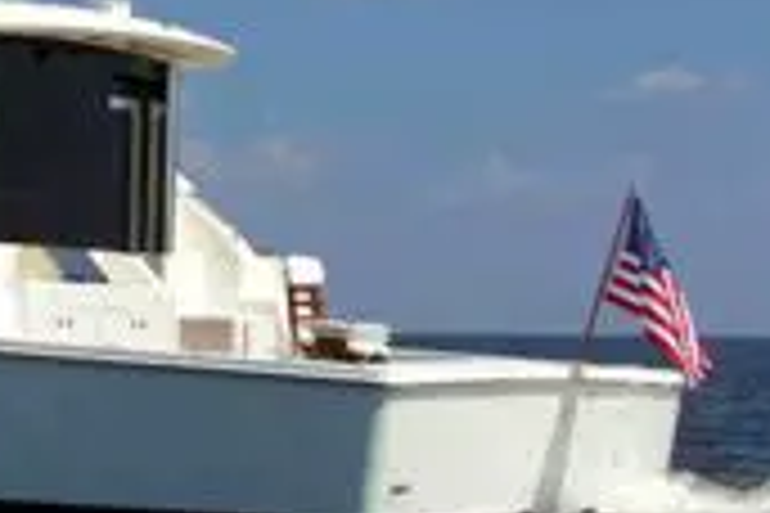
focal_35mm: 142
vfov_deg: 9.7
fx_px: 3037
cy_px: 187
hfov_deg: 14.2
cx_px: -32
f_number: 4.2
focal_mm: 38
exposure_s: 1/1000
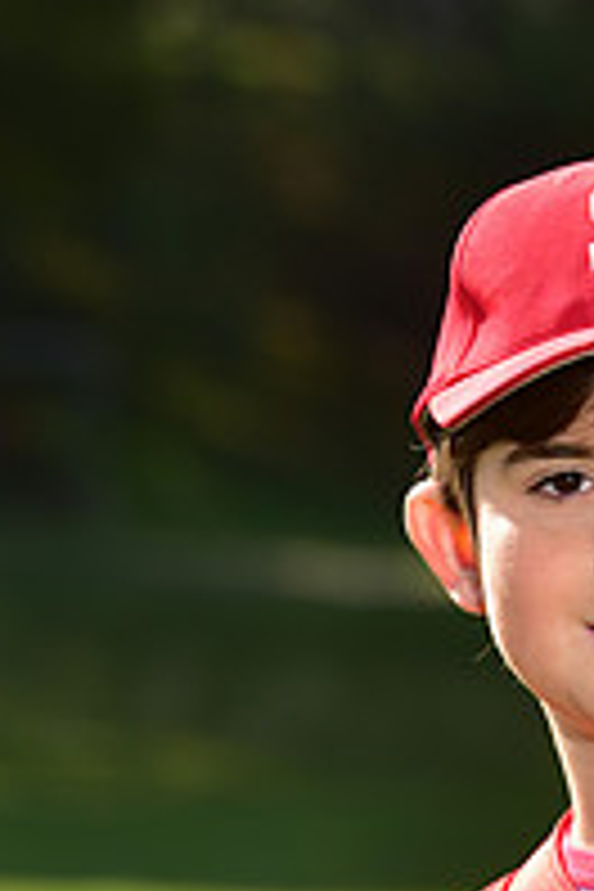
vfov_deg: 5.4
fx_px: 9404
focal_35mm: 380
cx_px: 736
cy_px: 1125
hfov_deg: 3.6
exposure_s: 1/250
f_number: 5
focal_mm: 130
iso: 80
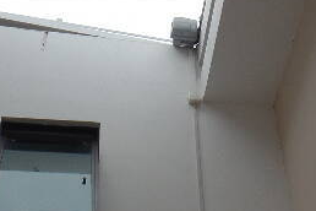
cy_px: -37
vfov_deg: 14.0
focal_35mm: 95
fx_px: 834
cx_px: 127
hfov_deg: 21.4
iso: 80
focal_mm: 4.1
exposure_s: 1/350
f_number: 3.5
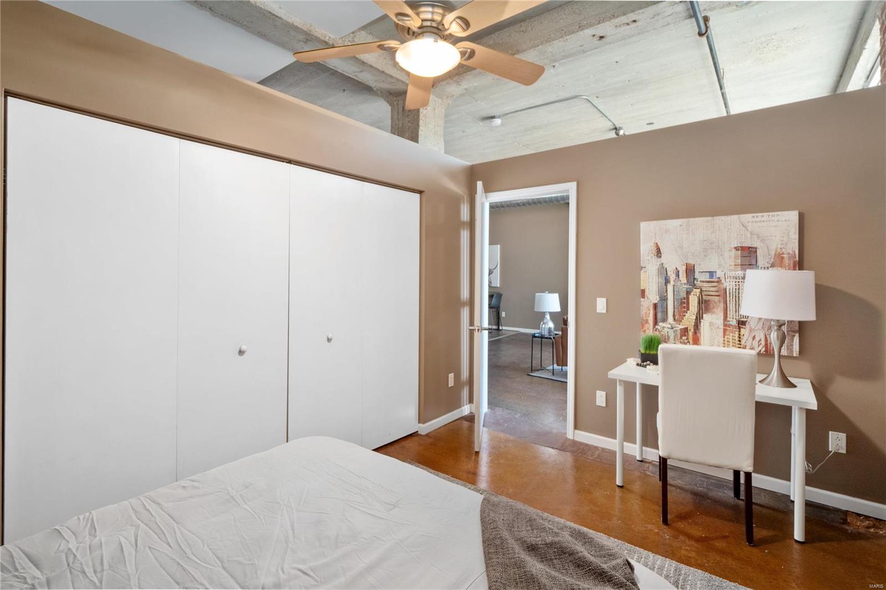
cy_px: 295
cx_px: 443
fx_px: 394
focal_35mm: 16
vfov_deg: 73.7
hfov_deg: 96.7
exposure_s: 1
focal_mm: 8
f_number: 8
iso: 400
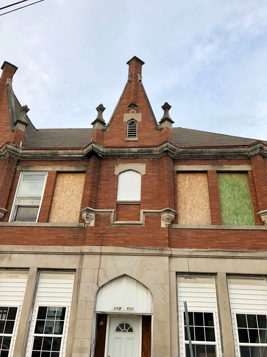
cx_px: 134
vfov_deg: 63.4
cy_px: 178
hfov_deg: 49.7
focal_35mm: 28
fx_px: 288
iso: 20
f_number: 1.8
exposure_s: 1/144
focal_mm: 3.99
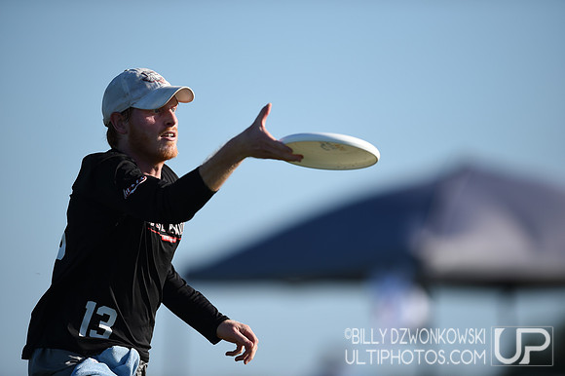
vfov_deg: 3.4
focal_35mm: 400
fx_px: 6274
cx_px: 282
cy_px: 188
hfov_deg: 5.2
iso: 200
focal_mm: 400
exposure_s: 1/4000
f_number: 2.8
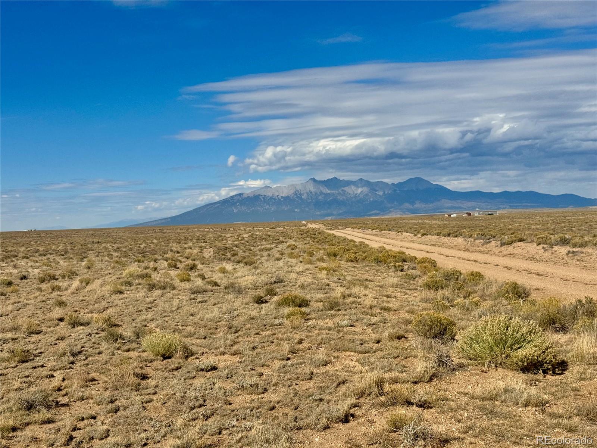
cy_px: 224
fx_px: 828
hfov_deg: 39.7
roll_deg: +0.9
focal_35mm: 48
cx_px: 298
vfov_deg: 30.3
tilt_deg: -1.2
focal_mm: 6.76
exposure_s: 1/10526
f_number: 1.78
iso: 80
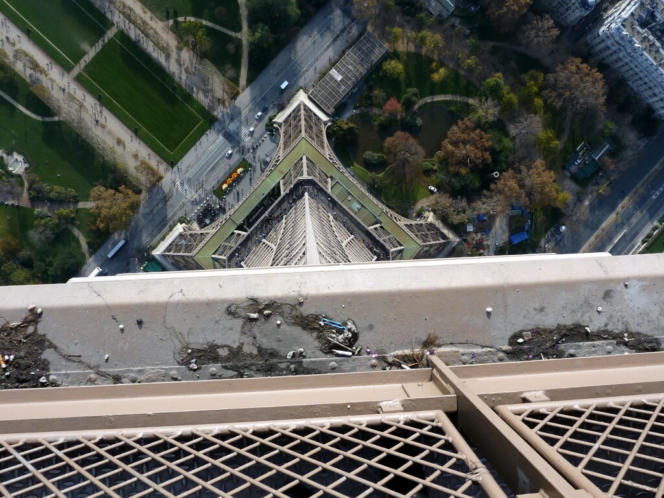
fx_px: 480
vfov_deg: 54.9
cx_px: 332
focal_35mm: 25
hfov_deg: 69.4
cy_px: 249
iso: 80
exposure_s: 1/400
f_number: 4
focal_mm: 4.1
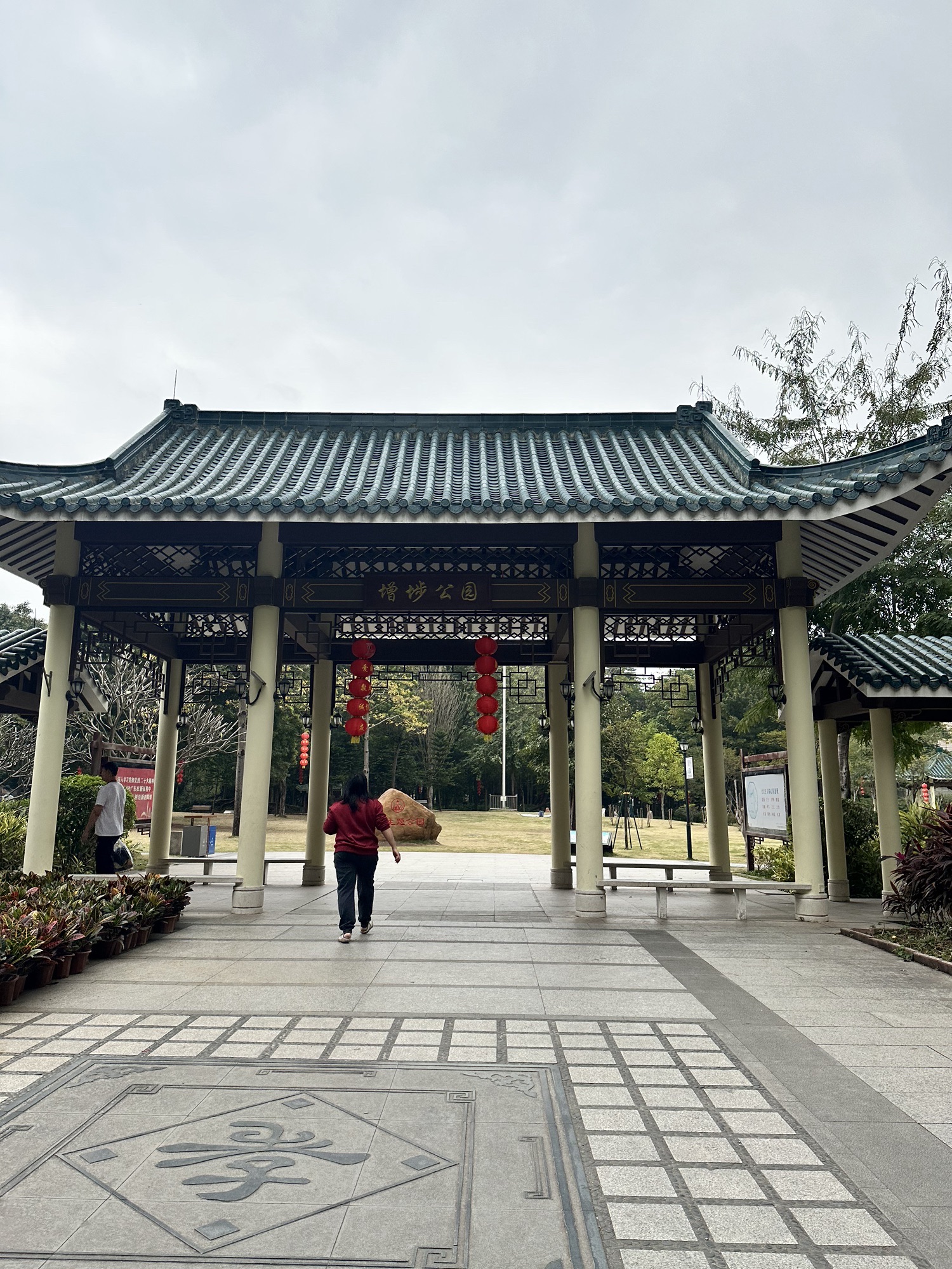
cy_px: 634
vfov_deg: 71.6
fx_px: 880
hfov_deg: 56.8
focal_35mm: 24
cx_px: 476
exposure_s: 1/1880
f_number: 1.78
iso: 80
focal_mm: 6.86
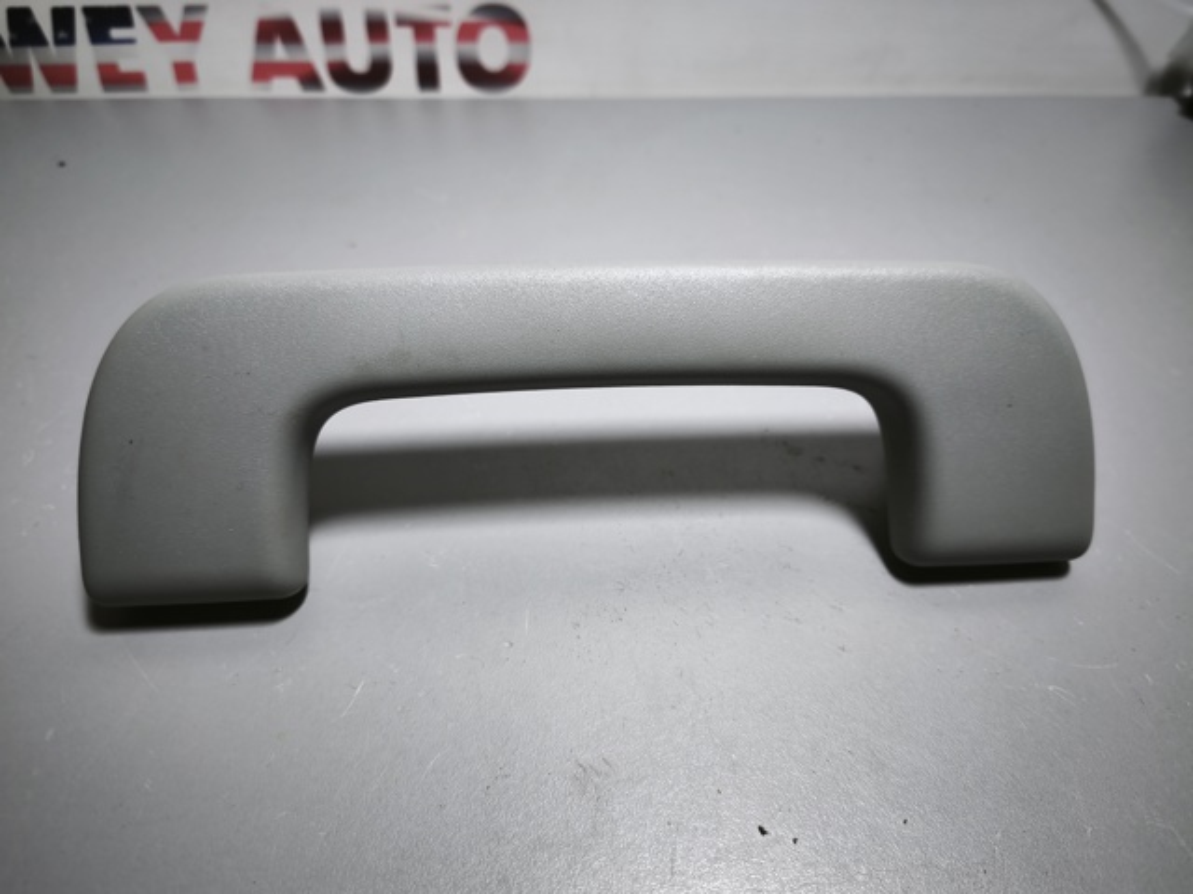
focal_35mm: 23
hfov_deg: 73.9
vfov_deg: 58.9
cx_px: 596
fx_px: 793
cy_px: 447
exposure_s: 1/100
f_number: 1.7
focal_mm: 5.35
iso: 64
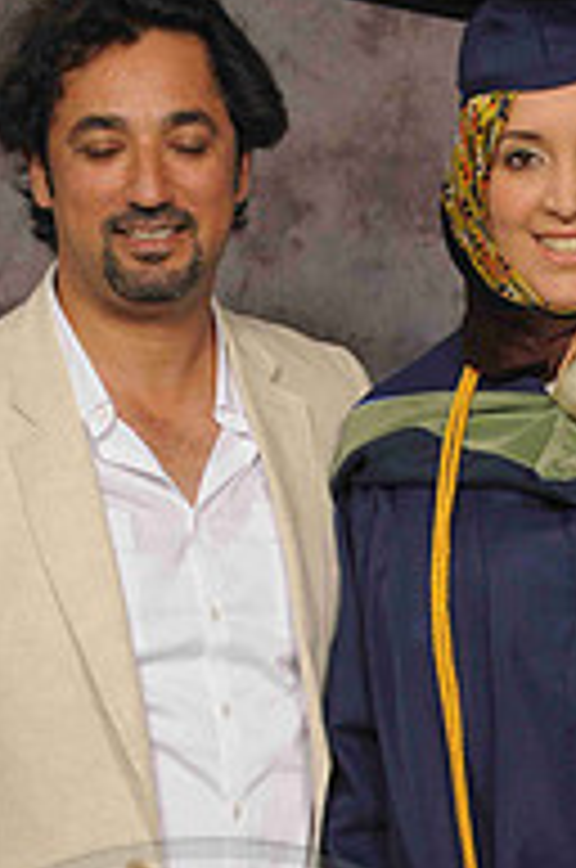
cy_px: 697
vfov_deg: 15.3
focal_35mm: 133
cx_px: 403
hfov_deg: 10.3
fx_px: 3203
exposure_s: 1/125
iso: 250
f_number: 5.6
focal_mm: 38
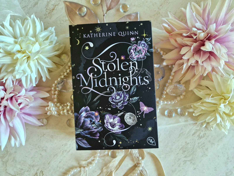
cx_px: 117
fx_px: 155
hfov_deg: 73.9
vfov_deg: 58.9
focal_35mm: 23
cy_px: 88
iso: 200
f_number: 1.8
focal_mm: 5.4
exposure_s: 1/100
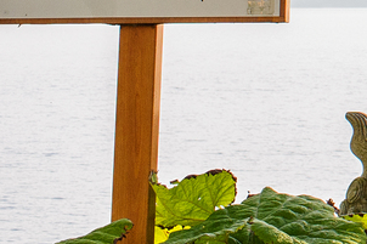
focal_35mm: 232
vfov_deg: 5.7
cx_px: 1123
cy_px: -293
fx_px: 2364
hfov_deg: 7.7
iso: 400
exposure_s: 1/400
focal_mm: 35
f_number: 6.3
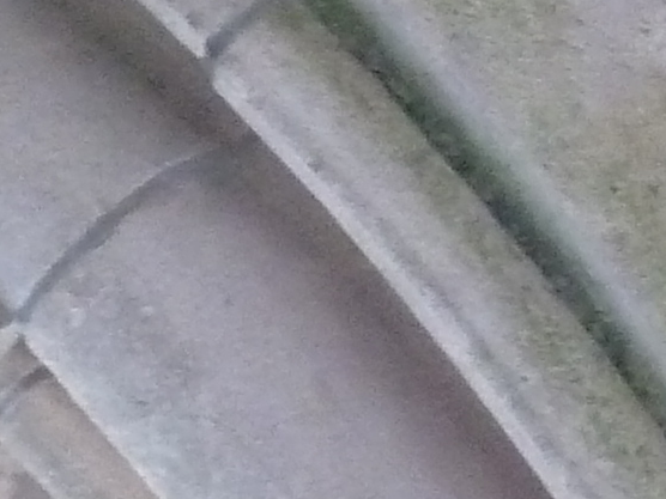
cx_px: 1330
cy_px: -136
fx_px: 9274
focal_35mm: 482
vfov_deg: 3.1
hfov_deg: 4.1
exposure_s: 1/15
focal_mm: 11
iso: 400
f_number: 4.1
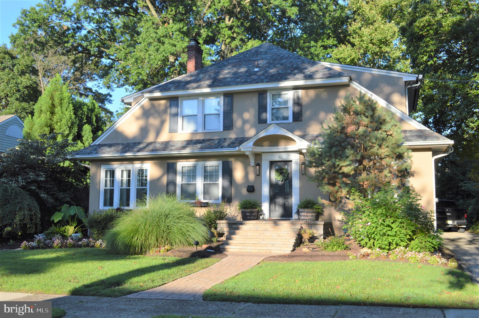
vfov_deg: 36.8
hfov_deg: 53.2
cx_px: 240
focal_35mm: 36
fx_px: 478
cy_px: 159
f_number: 7.1
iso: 100
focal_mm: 24
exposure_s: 1/125
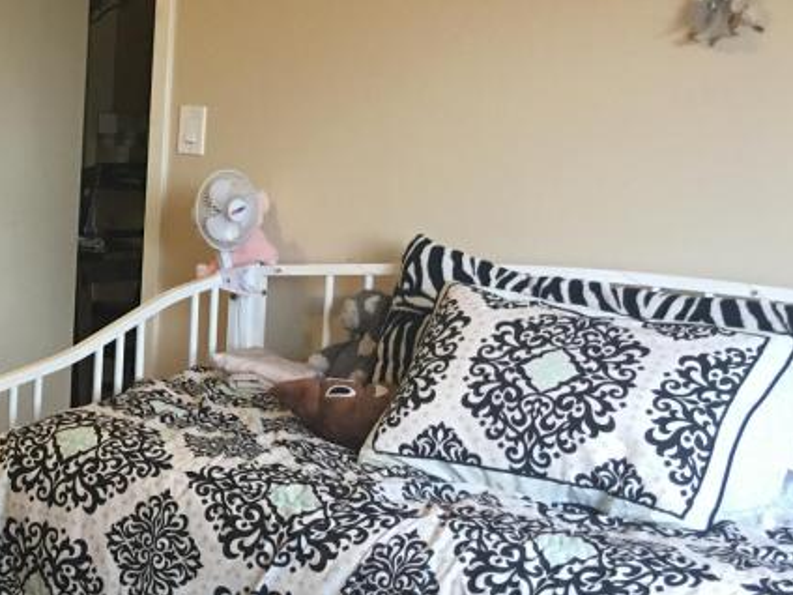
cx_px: -95
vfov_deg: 20.9
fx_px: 1604
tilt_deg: -2.2
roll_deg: -2.8
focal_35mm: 70
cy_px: 208
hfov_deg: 25.6
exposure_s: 1/15
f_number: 2.2
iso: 64
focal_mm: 4.15
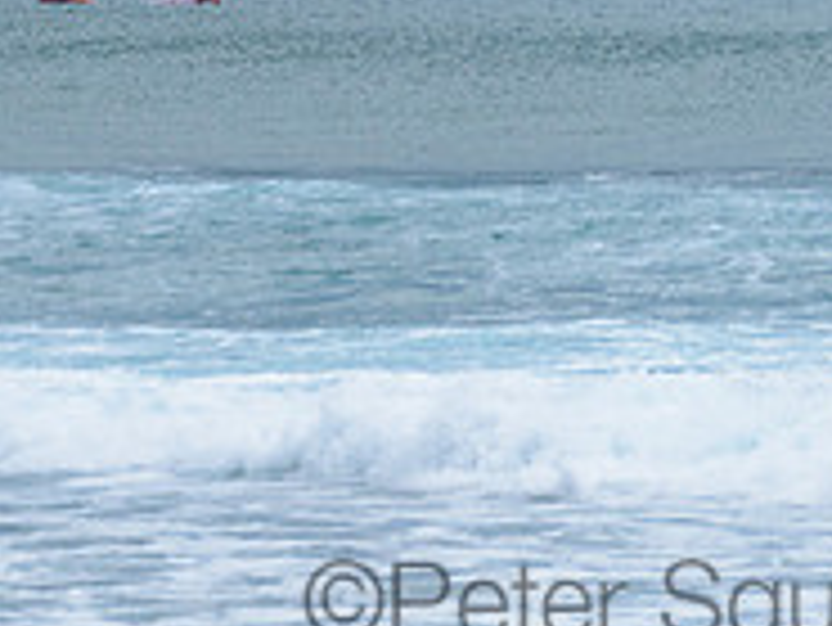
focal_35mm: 1849
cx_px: 617
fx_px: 44470
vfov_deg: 0.8
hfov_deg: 1.1
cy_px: -170
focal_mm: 500
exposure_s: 1/2000
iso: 640
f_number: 5.6
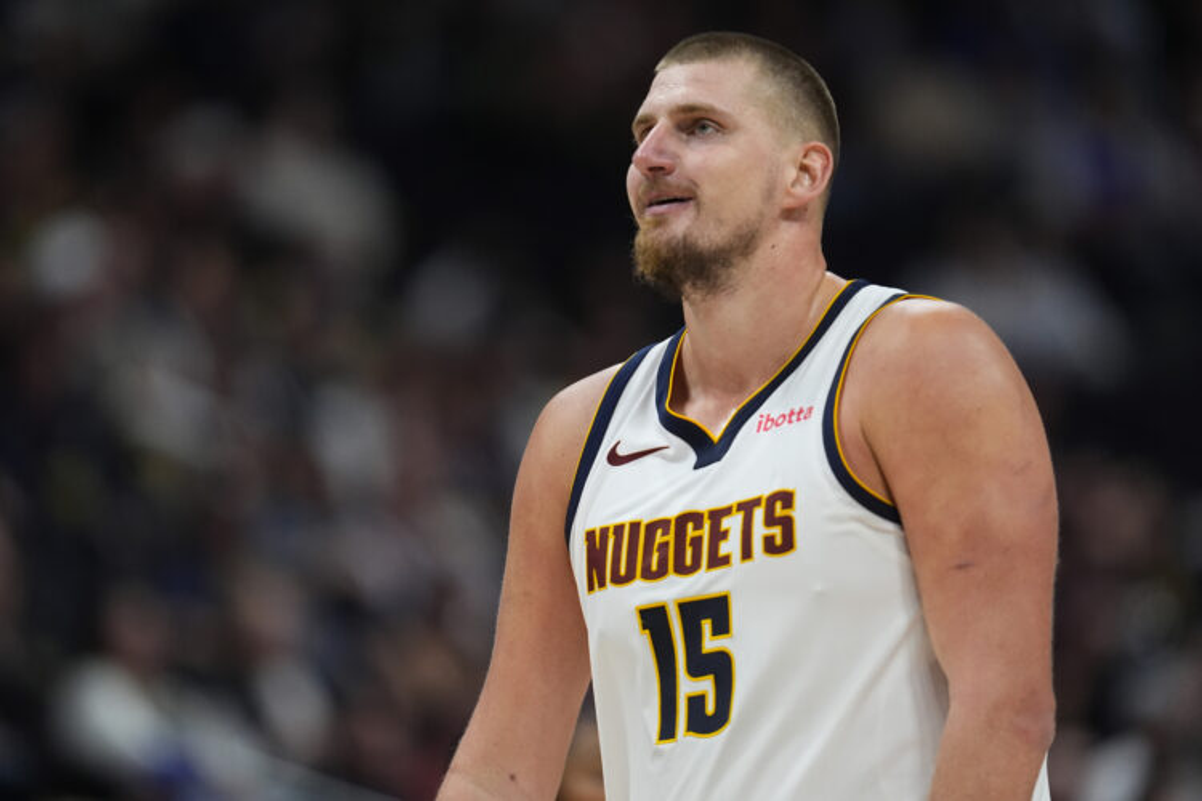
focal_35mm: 400
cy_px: 400
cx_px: 601
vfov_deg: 3.4
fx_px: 13355
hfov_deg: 5.2
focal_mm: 400
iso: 3200
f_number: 3.2
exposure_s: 1/1600
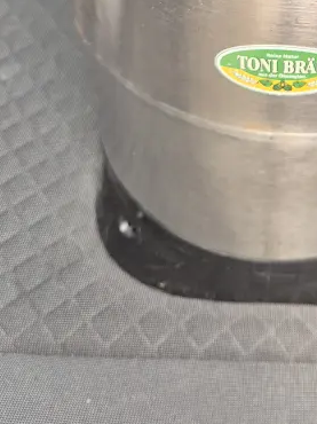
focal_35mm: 56
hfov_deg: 24.3
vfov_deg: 30.7
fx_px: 685
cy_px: -44
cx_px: 348
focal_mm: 5.4
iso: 250
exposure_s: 1/100
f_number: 1.8
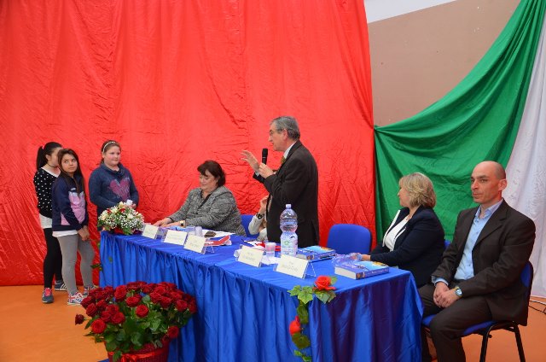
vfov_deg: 36.7
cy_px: 181
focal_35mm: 36
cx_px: 273
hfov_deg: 53.2
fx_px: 545
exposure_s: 1/60
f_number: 4
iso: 1000
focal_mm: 24
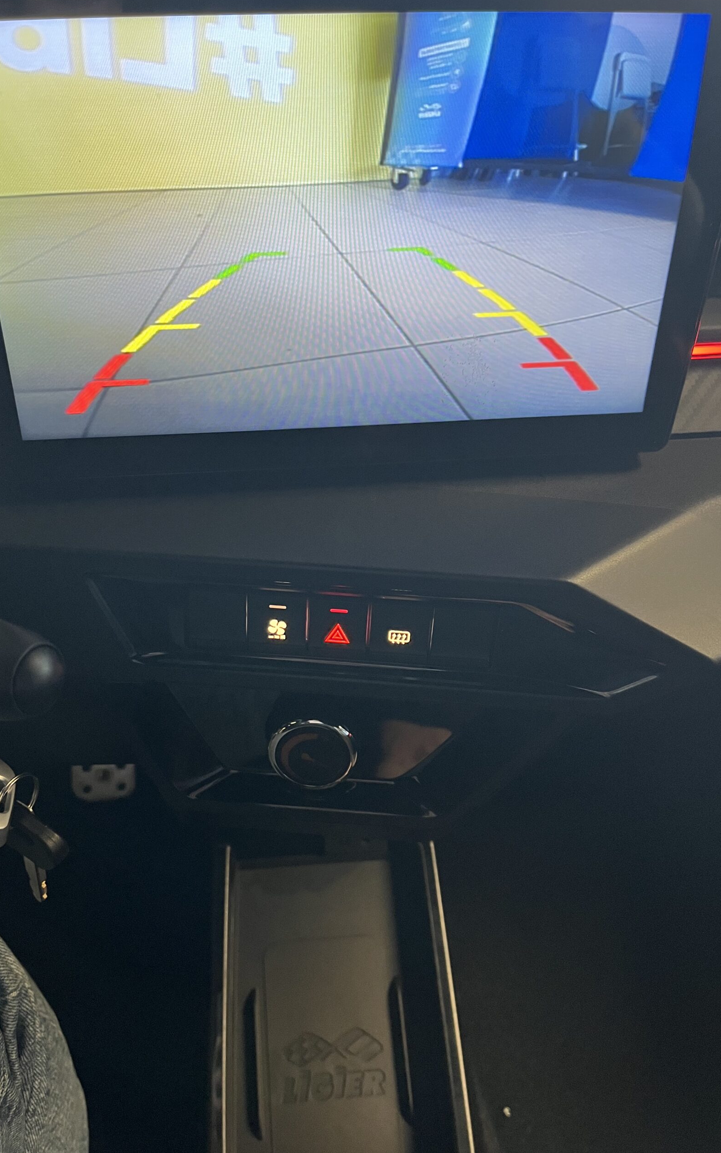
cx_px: 298
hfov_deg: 44.4
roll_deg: -1.1
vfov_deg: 66.5
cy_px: 572
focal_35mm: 28
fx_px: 880
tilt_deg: -40.7
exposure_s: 1/81
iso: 125
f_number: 1.6
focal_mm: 5.1
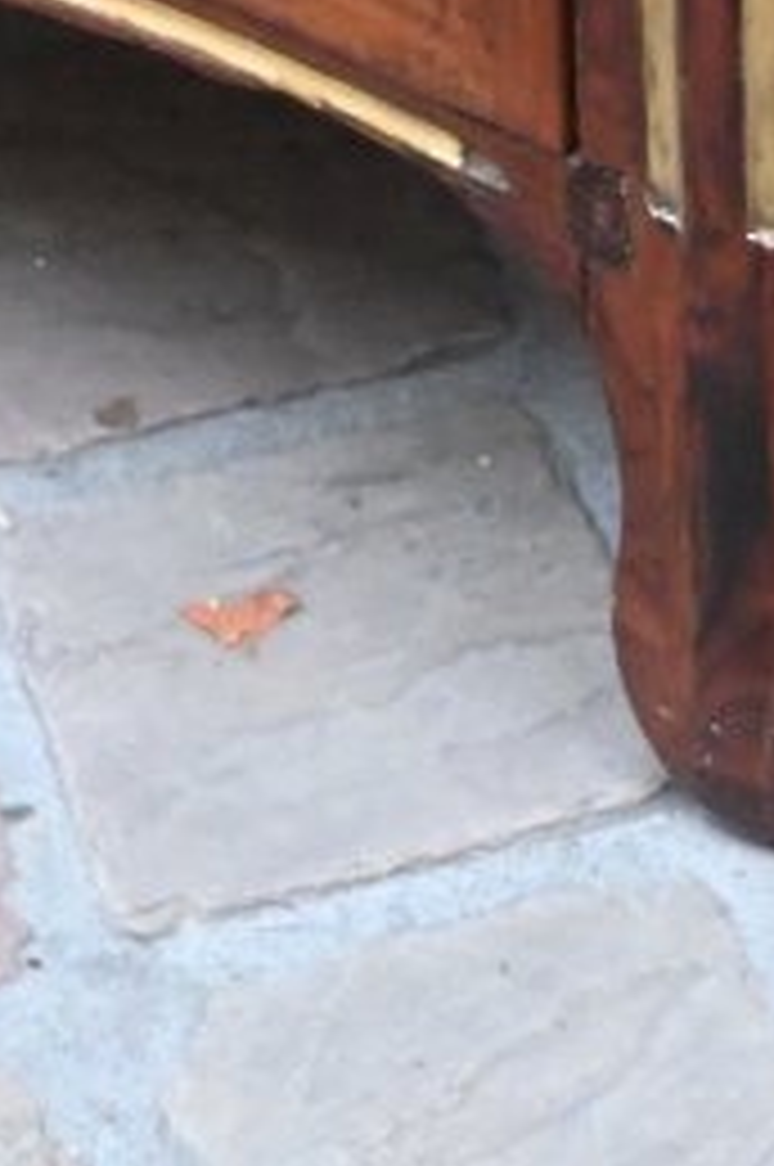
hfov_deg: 6.3
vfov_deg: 9.0
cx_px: 387
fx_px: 7086
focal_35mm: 219
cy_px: -954
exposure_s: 1/125
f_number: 4
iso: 3200
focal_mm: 31.5
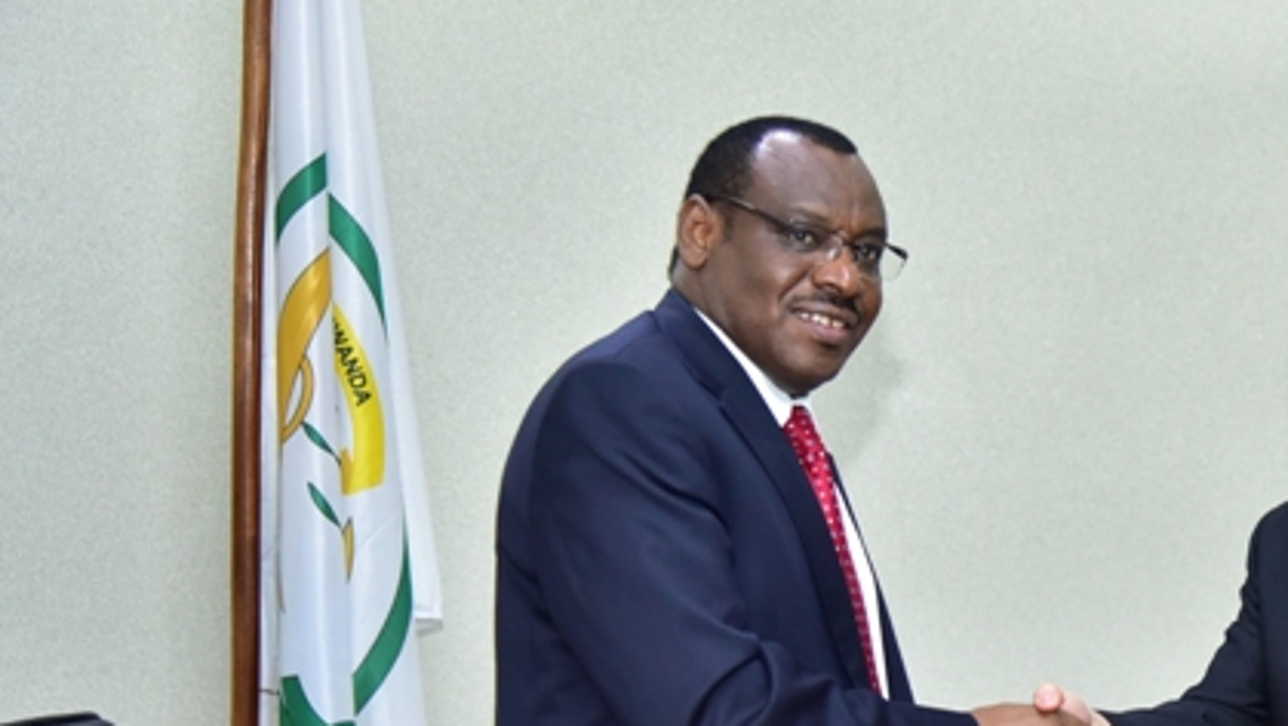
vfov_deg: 11.0
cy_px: 609
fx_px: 3758
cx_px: 1140
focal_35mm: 110
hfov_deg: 19.1
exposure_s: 1/250
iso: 2500
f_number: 4
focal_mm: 55
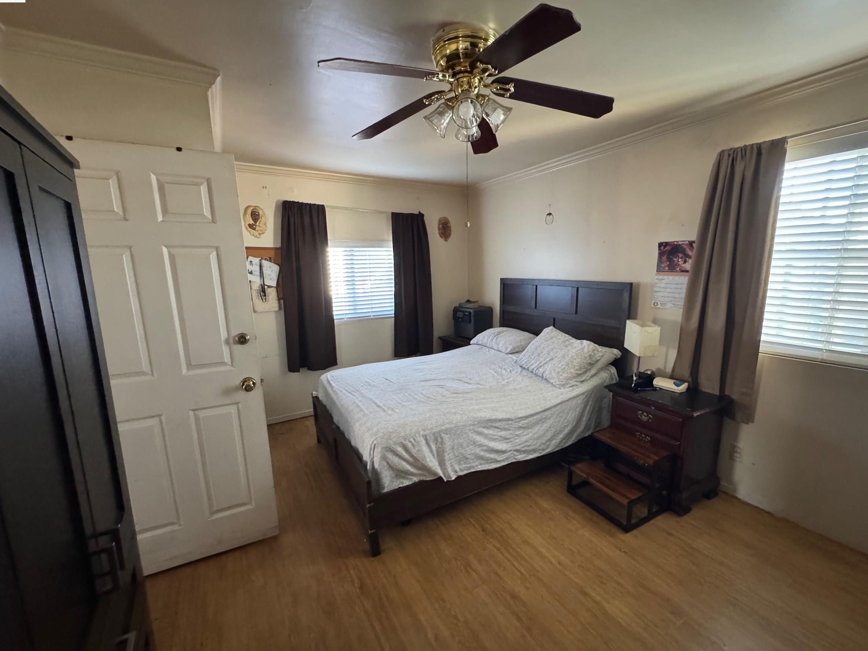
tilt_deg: -10.6
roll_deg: +1.5
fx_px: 376
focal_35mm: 15
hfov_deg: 98.1
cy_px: 339
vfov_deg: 81.7
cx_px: 450
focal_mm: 2.22
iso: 1250
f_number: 2.2
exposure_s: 1/55
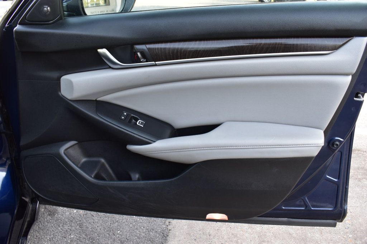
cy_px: 122
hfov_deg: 61.9
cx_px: 184
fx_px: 306
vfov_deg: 43.6
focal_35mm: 30
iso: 400
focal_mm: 20
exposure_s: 1/40
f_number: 7.1
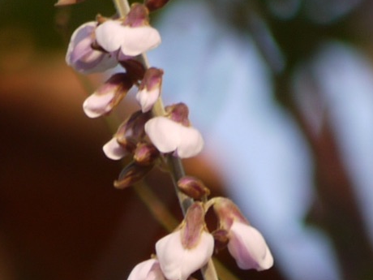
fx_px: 25958
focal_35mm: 2409
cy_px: 403
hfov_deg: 0.8
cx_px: -49
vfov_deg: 0.6
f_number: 5.6
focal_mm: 200
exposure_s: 1/200
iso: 100
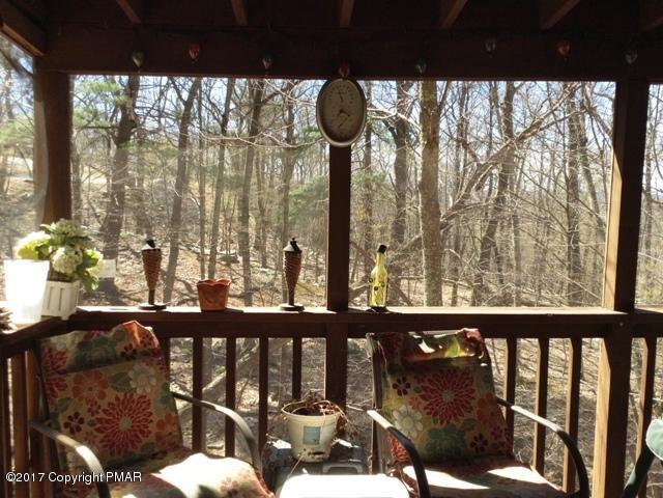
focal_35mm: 33
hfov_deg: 55.4
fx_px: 632
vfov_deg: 42.9
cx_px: 332
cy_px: 249
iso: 25
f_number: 2.4
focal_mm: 3.3
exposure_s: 1/208
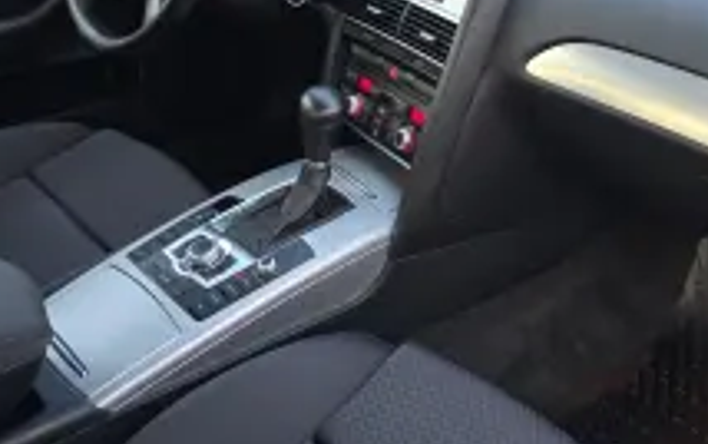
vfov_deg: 30.8
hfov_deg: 47.0
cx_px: 503
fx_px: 792
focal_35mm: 41
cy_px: 116
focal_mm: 6.25
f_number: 1.7
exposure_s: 1/100
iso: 125
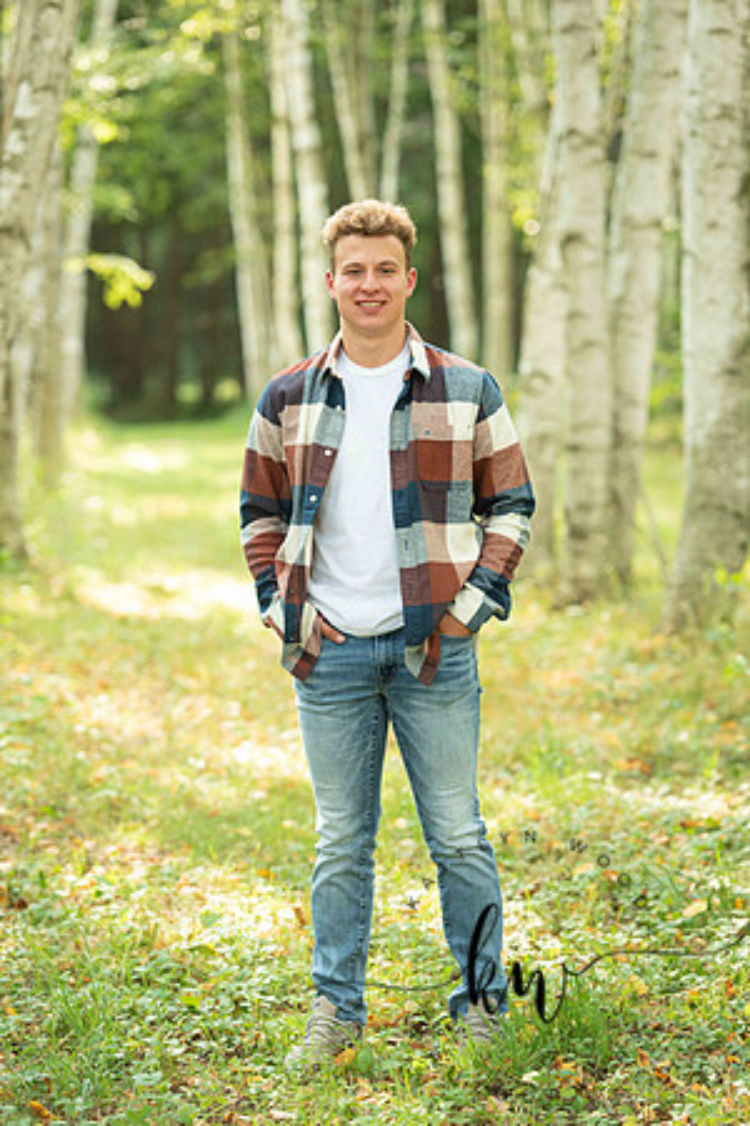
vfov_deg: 16.8
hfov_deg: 11.2
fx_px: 3812
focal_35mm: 122
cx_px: 375
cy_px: 563
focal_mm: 122
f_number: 3.2
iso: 400
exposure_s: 1/200
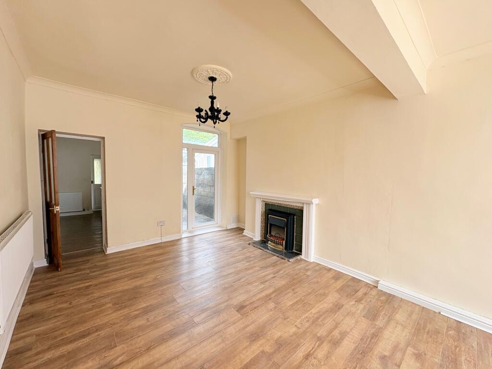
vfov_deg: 85.7
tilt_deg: -2.0
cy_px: 184
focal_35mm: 14
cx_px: 246
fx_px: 199
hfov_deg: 102.1
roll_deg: -0.1
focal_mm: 2.22
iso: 64
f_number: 2.2
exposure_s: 1/150
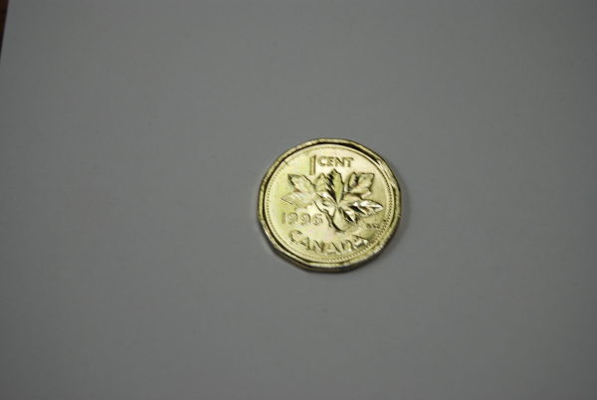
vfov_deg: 19.0
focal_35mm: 72
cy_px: 200
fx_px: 1196
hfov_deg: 28.0
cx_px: 298
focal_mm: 48
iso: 220
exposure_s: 1/30
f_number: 5.6
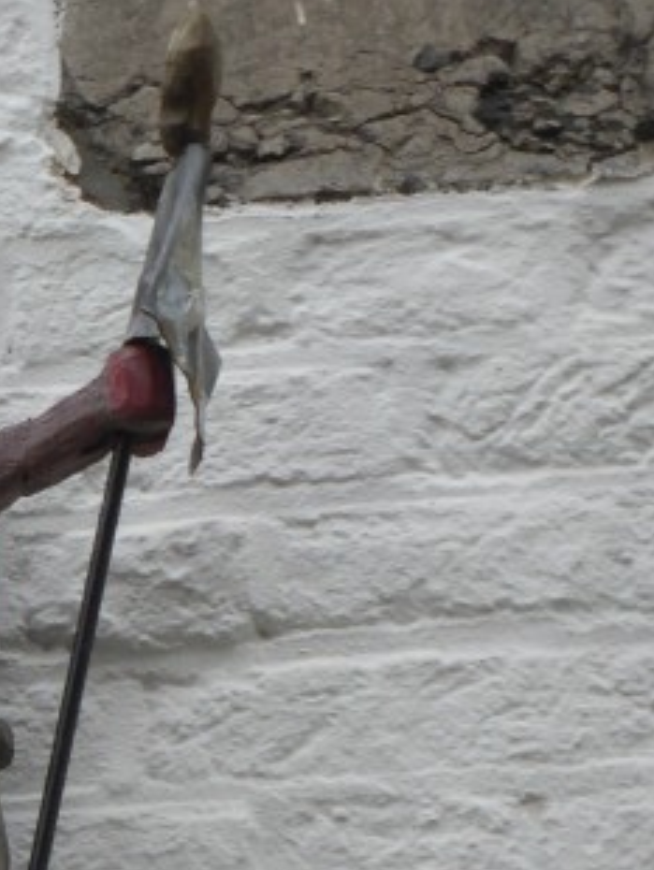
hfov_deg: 2.4
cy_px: 623
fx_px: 15320
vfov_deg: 3.3
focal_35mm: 609
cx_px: -160
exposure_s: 1/100
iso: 100
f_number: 5.6
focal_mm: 38.2
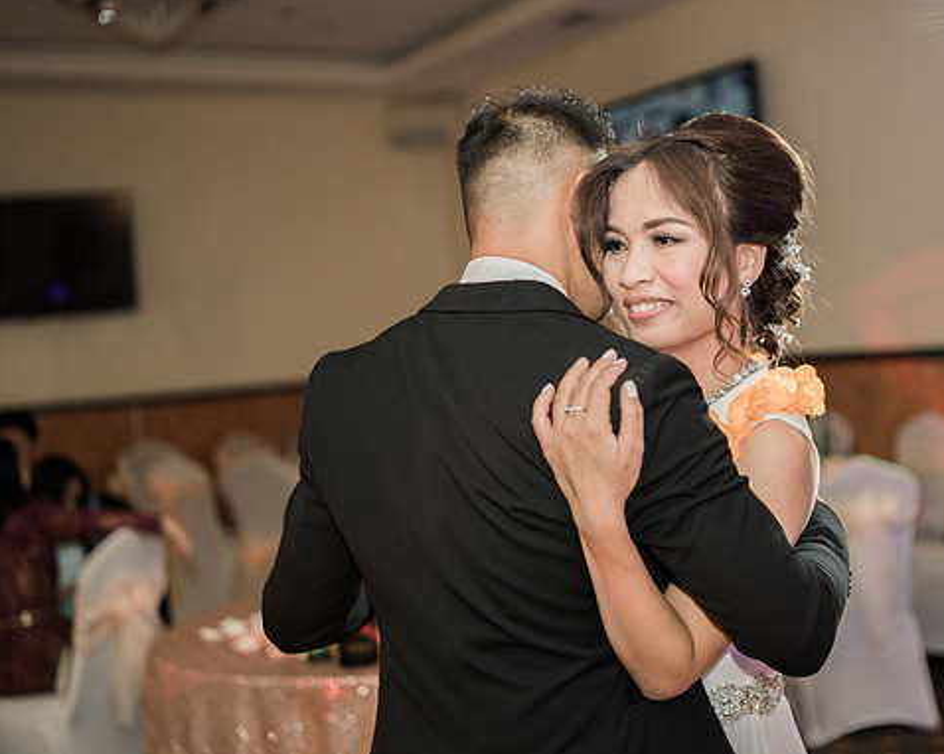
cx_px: 585
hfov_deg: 37.1
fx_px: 1396
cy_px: 340
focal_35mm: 50
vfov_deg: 30.2
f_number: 1.4
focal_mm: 35
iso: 320
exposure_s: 1/160
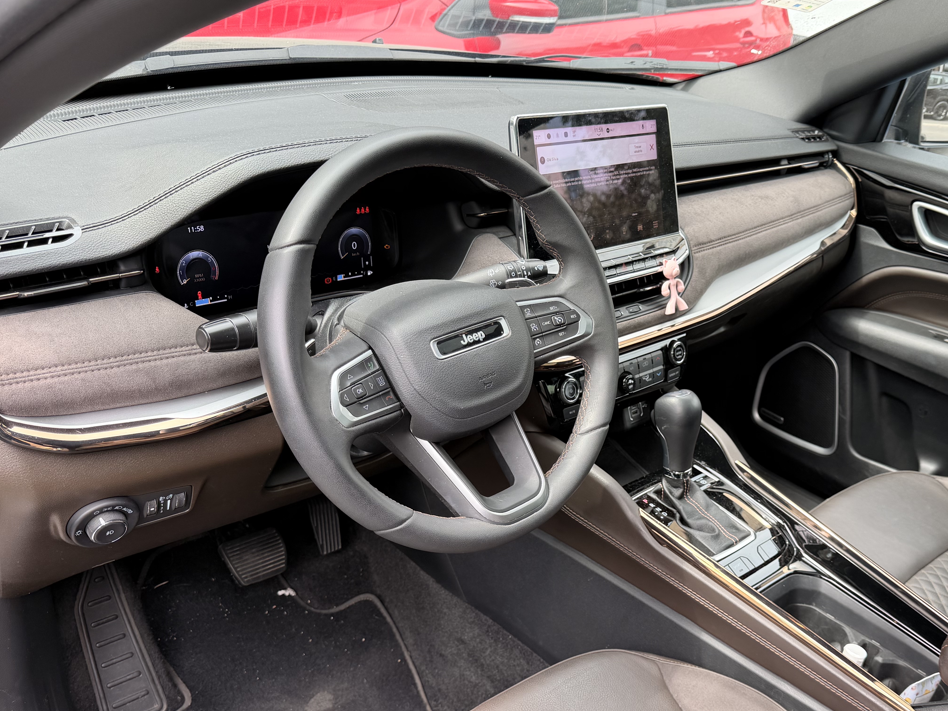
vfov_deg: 41.3
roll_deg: -6.9
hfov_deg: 53.7
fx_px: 931
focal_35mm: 34
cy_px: 467
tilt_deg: -30.1
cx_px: 555
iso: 64
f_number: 1.78
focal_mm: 6.76
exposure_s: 1/153
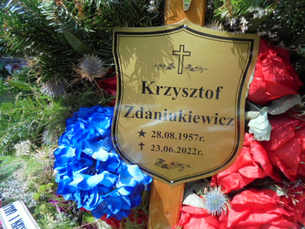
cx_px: 152
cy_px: 114
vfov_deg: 53.1
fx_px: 229
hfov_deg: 67.3
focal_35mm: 26
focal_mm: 4.6
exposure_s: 1/500
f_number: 3.5
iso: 100
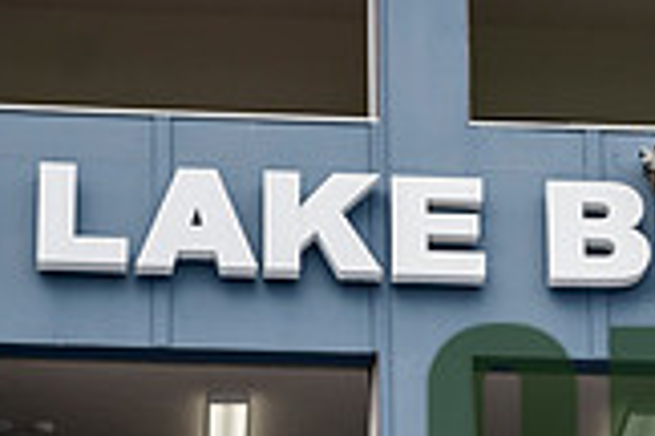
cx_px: 732
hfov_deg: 8.2
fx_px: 4548
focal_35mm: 250
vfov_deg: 5.5
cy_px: 515
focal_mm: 70
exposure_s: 1/800
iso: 250
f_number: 4
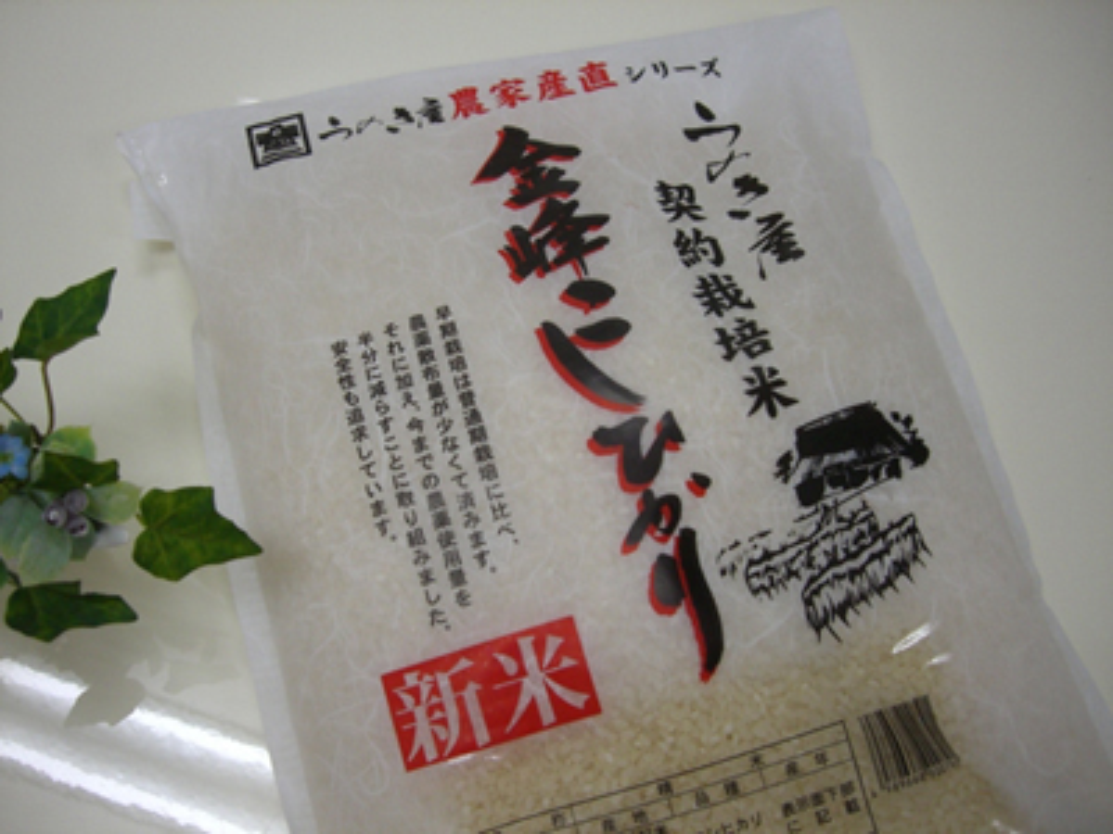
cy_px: 417
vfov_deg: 37.7
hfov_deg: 49.0
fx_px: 1222
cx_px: 556
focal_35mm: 38
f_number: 2.7
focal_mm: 6.2
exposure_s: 1/80
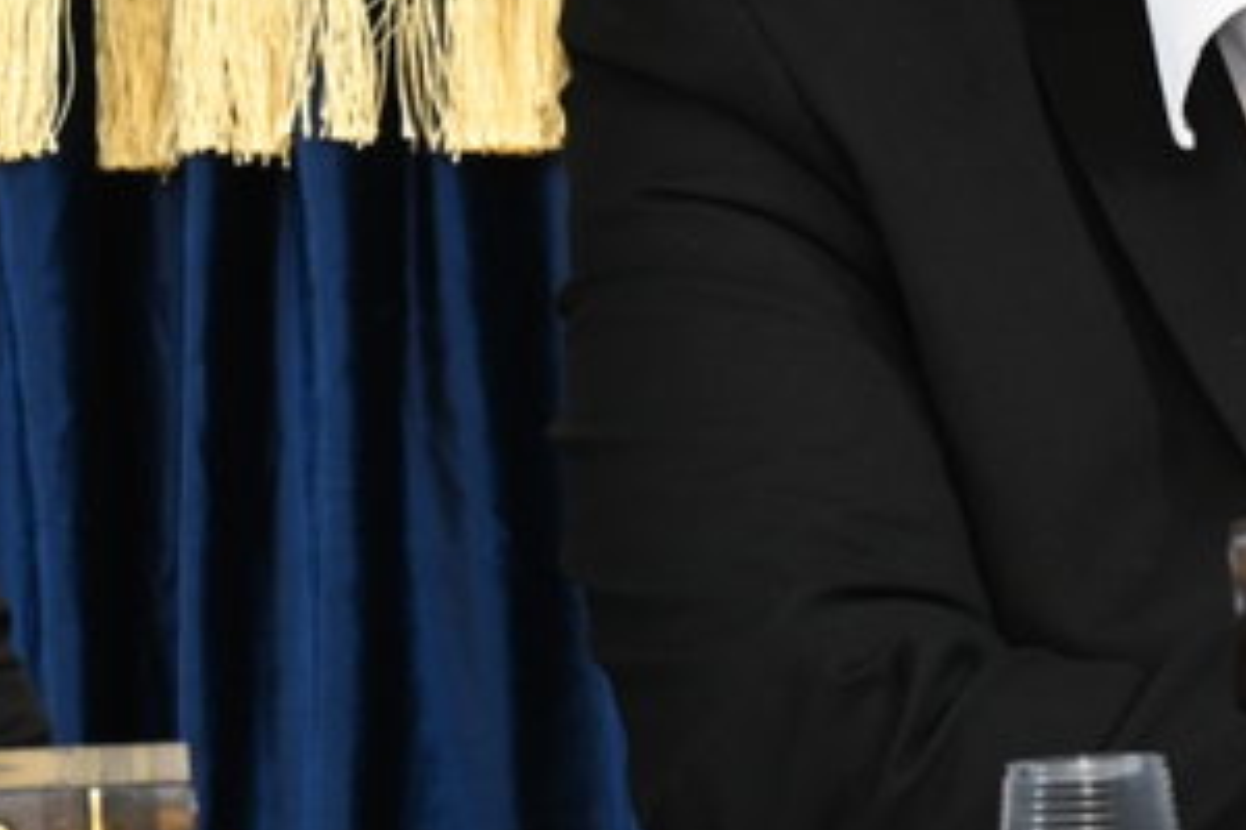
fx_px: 15816
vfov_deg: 3.0
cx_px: 2642
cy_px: -288
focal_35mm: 457
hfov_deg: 4.4
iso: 1600
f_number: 9
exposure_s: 1/125
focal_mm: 98
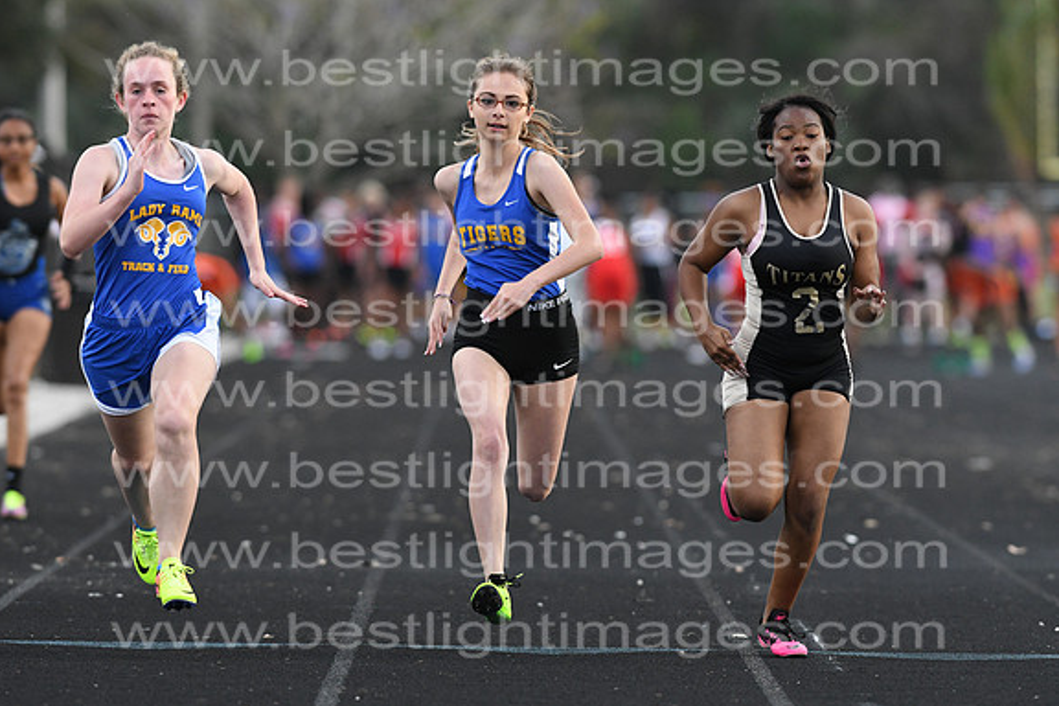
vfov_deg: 3.0
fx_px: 13325
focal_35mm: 453
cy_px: 354
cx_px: 530
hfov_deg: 4.6
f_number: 4
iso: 1600
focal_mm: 300
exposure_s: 1/1600
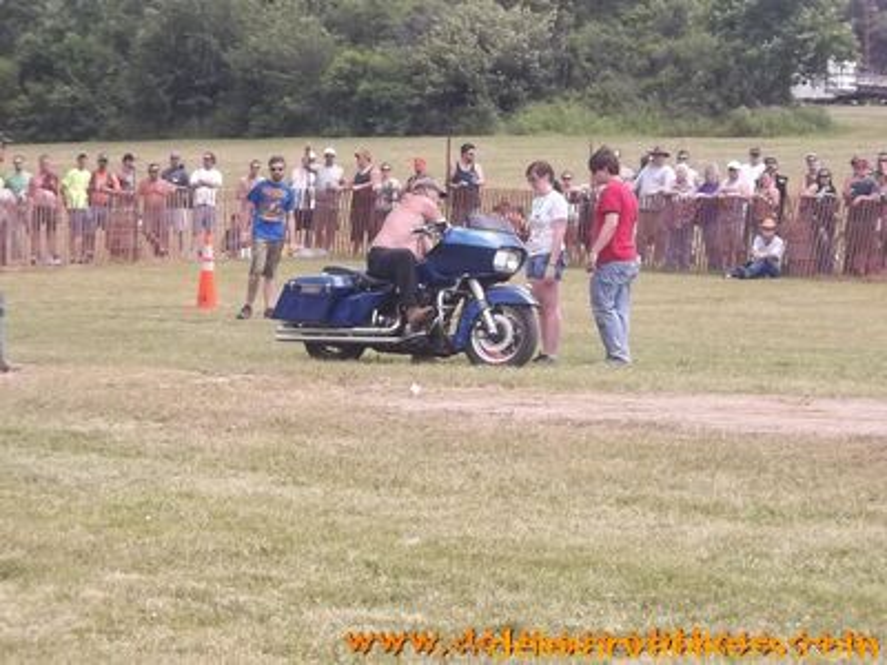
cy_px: 332
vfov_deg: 11.0
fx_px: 3459
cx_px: 444
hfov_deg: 14.6
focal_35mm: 135
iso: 85
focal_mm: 24.5
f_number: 5.9
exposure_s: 1/160
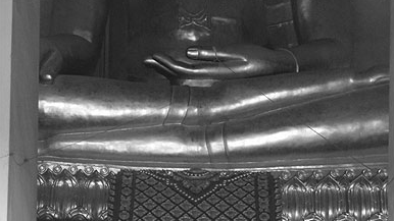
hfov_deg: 19.0
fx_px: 1180
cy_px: 242
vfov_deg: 10.6
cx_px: 198
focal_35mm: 113
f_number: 4.6
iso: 400
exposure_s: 1/40
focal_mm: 12.7
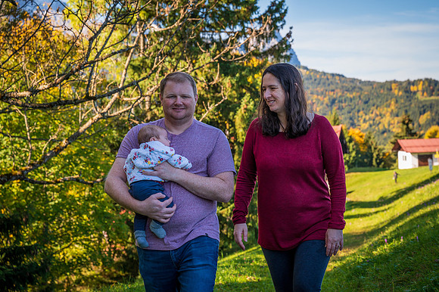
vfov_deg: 22.2
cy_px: 146
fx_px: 743
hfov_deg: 32.9
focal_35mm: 61
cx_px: 220
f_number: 5.6
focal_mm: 61
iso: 200
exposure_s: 1/500
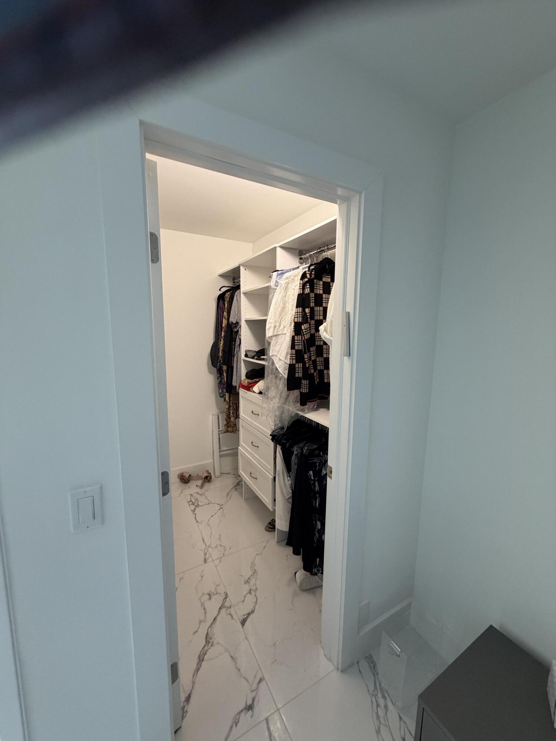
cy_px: 370
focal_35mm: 14
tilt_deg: -7.9
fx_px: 300
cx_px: 278
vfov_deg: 102.1
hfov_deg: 85.7
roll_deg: -1.1
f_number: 2.2
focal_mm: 2.22
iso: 320
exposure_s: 1/120
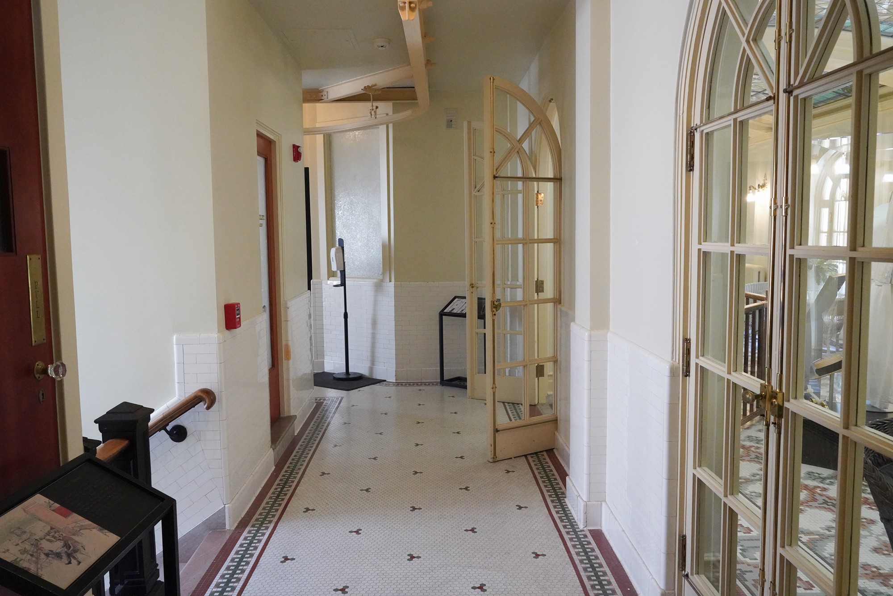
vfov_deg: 46.4
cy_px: 298
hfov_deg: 65.5
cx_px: 446
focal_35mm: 28
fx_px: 695
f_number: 10
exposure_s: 1/100
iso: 8000
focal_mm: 28
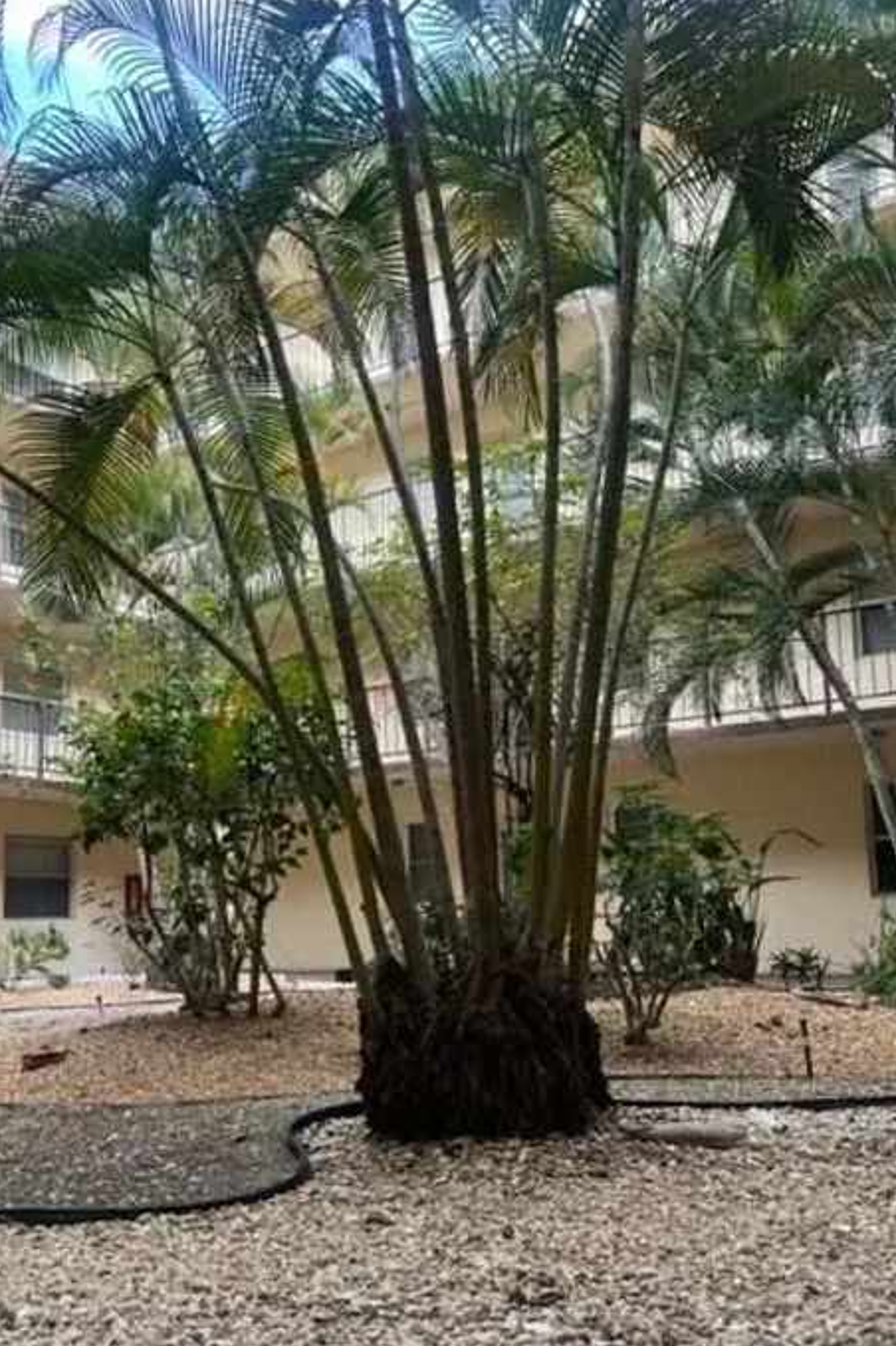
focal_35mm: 34
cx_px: 309
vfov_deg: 55.7
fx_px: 1271
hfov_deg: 38.5
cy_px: 748
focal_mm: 5.7
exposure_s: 1/203
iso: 40
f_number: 1.5
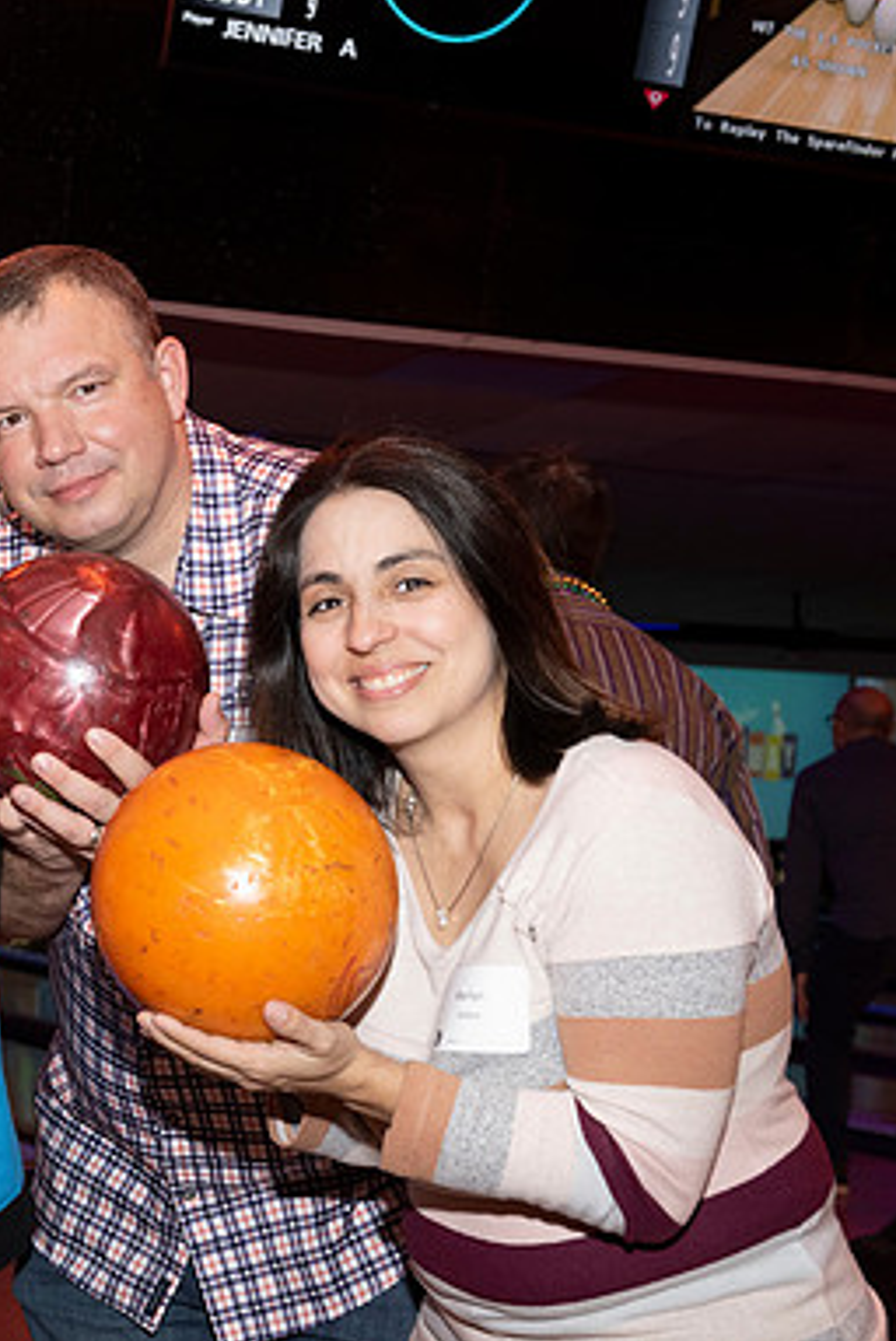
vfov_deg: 33.9
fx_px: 2199
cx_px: -14
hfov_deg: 22.1
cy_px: 670
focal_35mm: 59
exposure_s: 1/60
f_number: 5.6
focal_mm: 39
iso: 1600
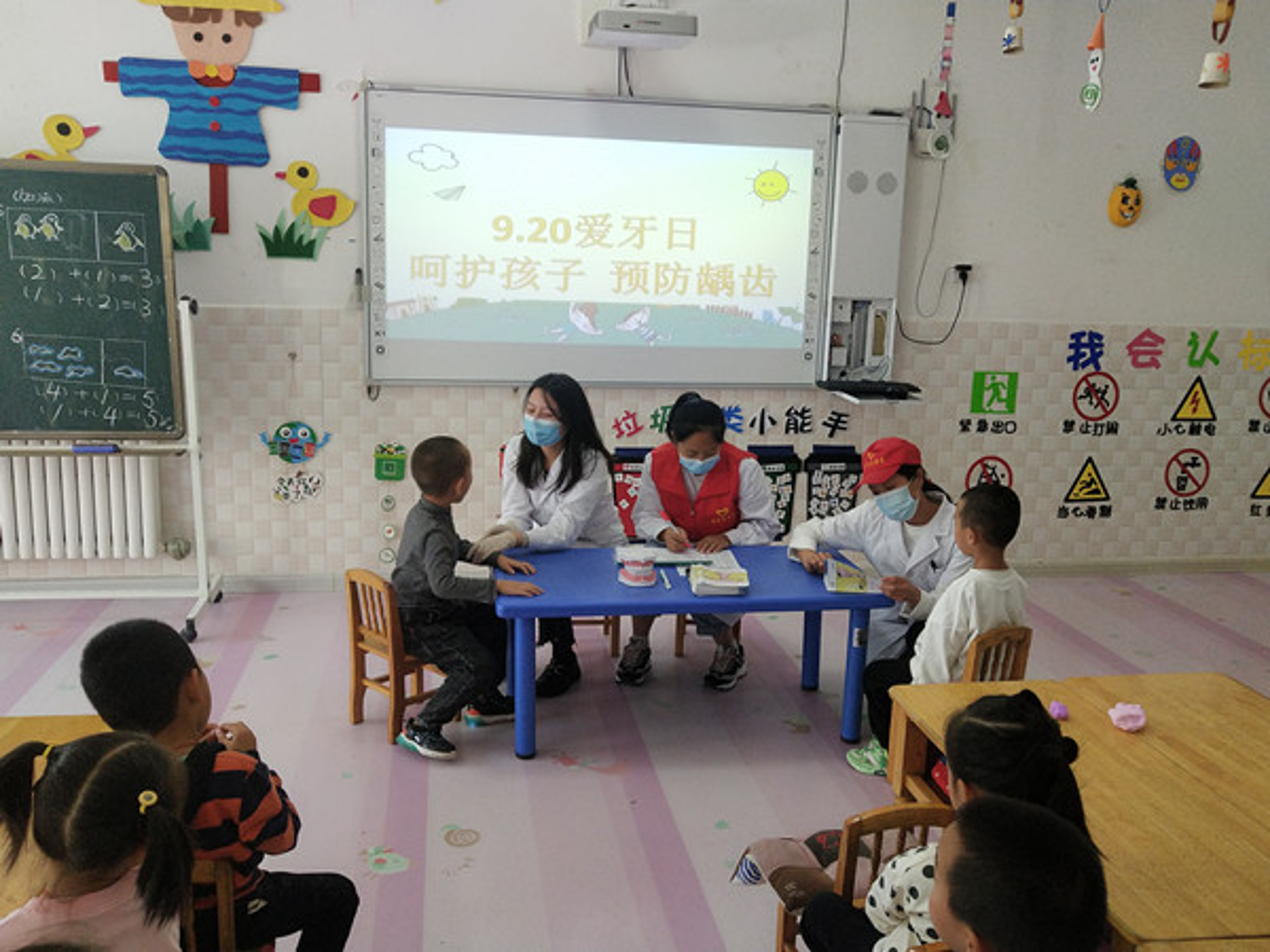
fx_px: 1211
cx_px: 635
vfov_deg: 42.9
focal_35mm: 33
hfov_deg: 55.4
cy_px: 476
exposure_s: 1/50
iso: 166
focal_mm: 3.95
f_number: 1.8
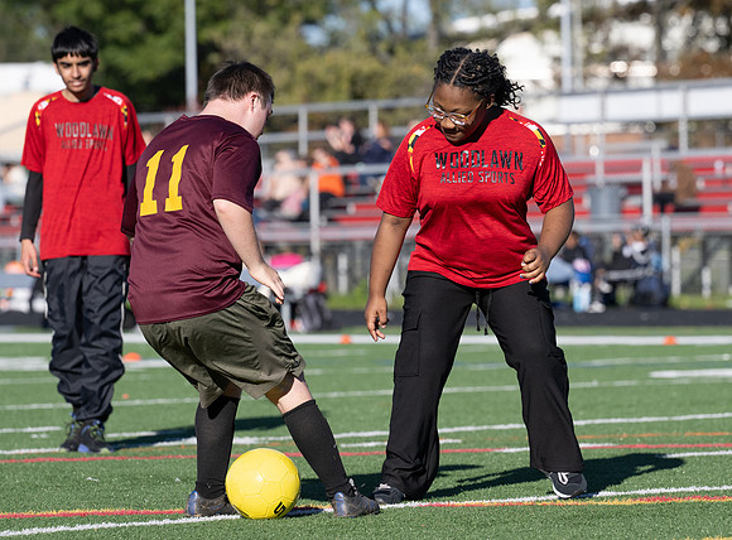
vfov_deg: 7.2
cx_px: 405
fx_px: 4264
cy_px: 275
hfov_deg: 9.8
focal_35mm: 203
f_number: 4.5
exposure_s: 1/4000
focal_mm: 150
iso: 500
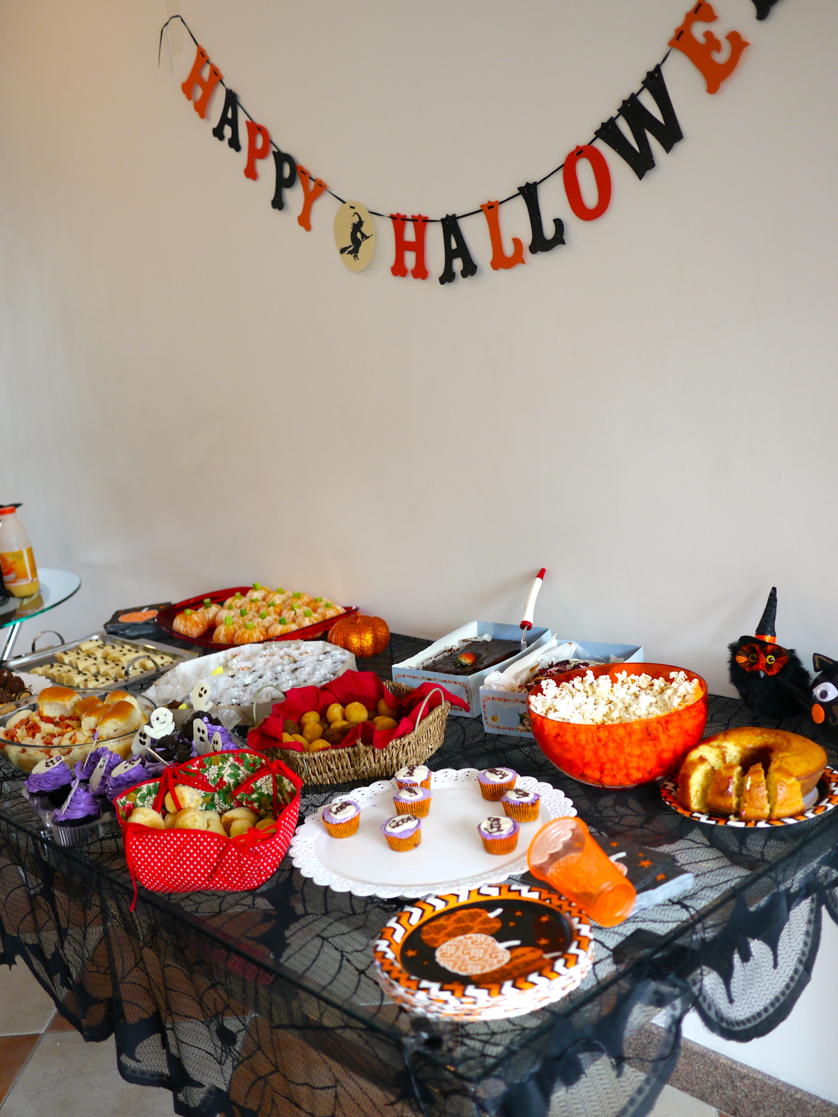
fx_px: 1291
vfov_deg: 46.8
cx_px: 419
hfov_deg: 36.0
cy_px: 558
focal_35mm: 40
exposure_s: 1/125
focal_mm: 20
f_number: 1.8
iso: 160
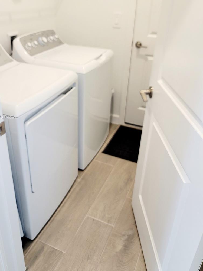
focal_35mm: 30
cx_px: 87
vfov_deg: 59.7
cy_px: 117
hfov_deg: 46.7
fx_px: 235
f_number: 1.8
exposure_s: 1/60.2
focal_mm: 7
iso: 160
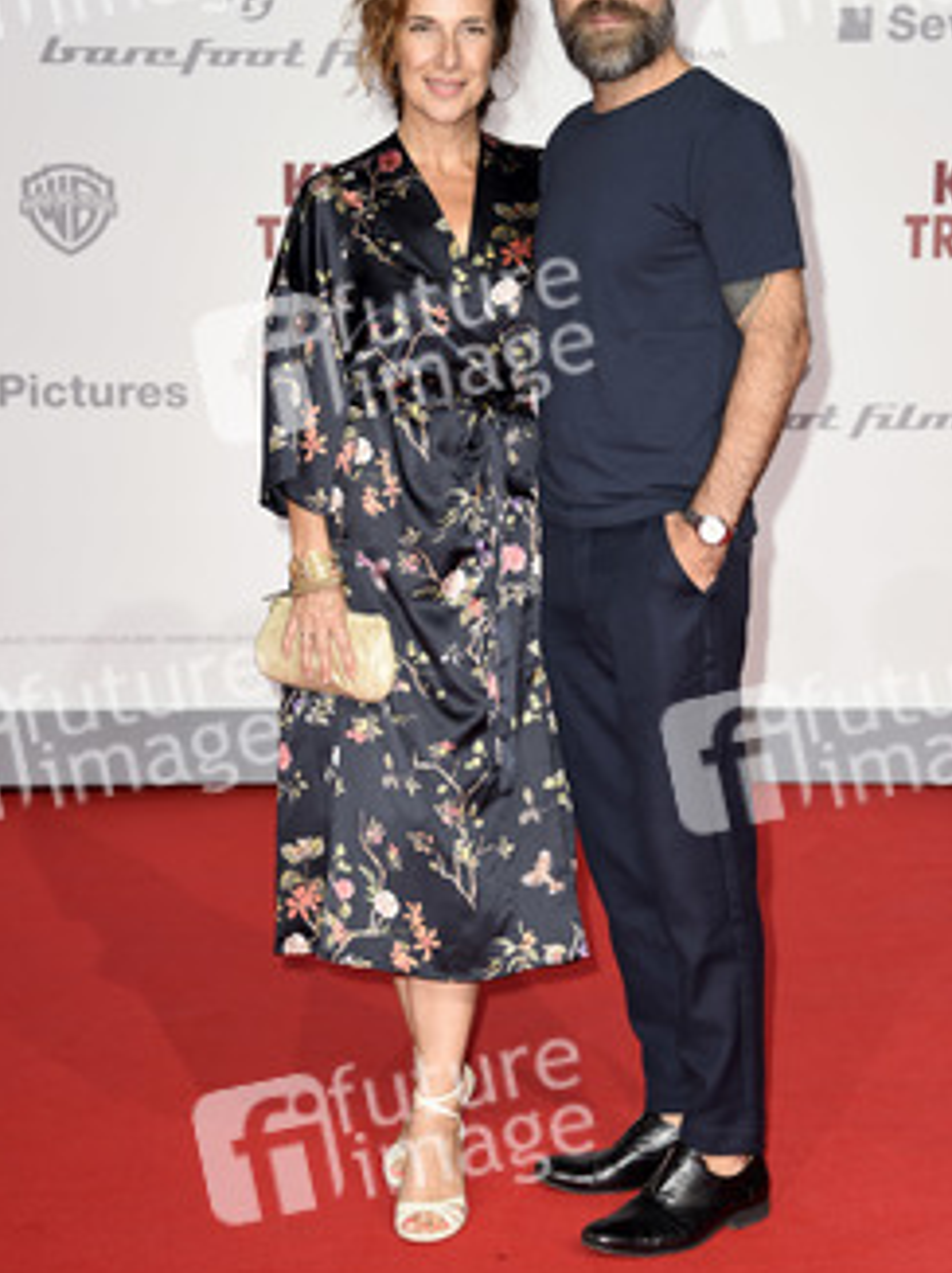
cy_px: 547
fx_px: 3121
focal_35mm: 85
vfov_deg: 23.0
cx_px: 509
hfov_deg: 17.3
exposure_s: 1/250
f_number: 5
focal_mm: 72
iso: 400
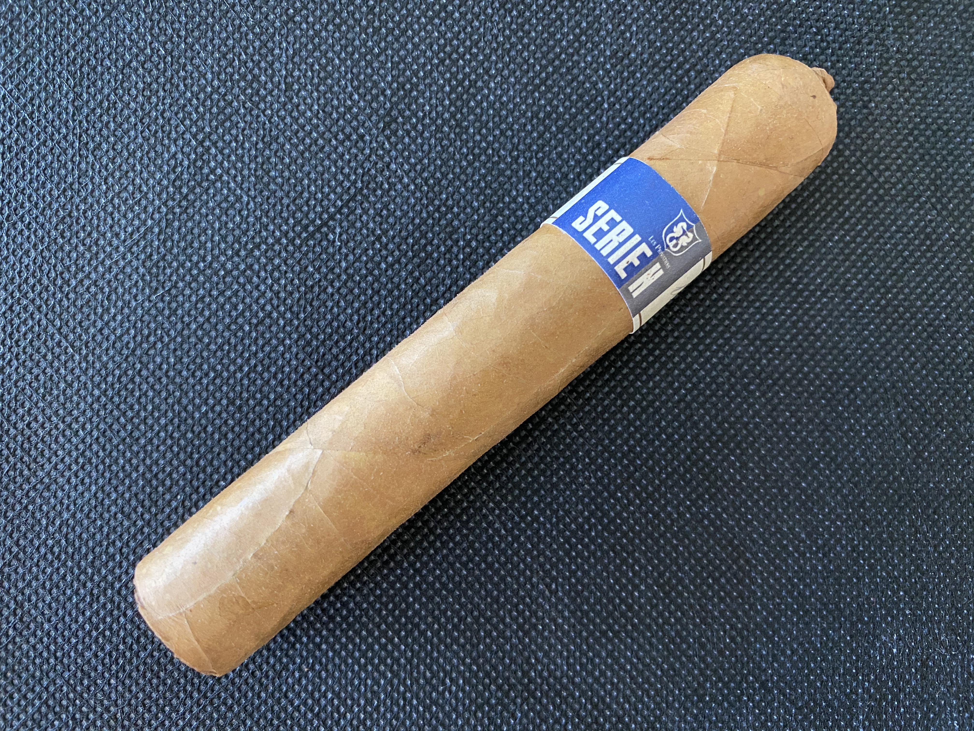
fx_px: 732
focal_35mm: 26
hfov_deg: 67.3
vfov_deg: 53.1
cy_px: 366
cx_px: 487
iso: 500
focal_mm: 4.25
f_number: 1.8
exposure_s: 1/25
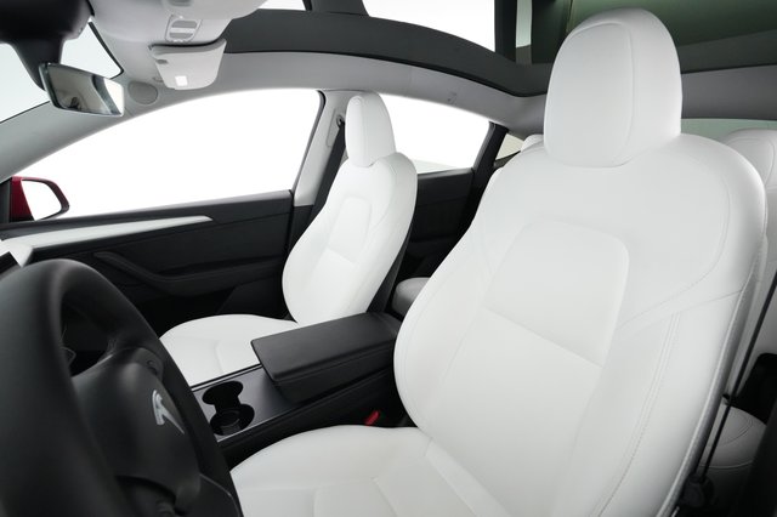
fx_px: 367
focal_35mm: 17
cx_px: 388
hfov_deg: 93.3
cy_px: 258
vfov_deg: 70.4
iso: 8000
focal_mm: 17
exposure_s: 1/25
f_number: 7.1
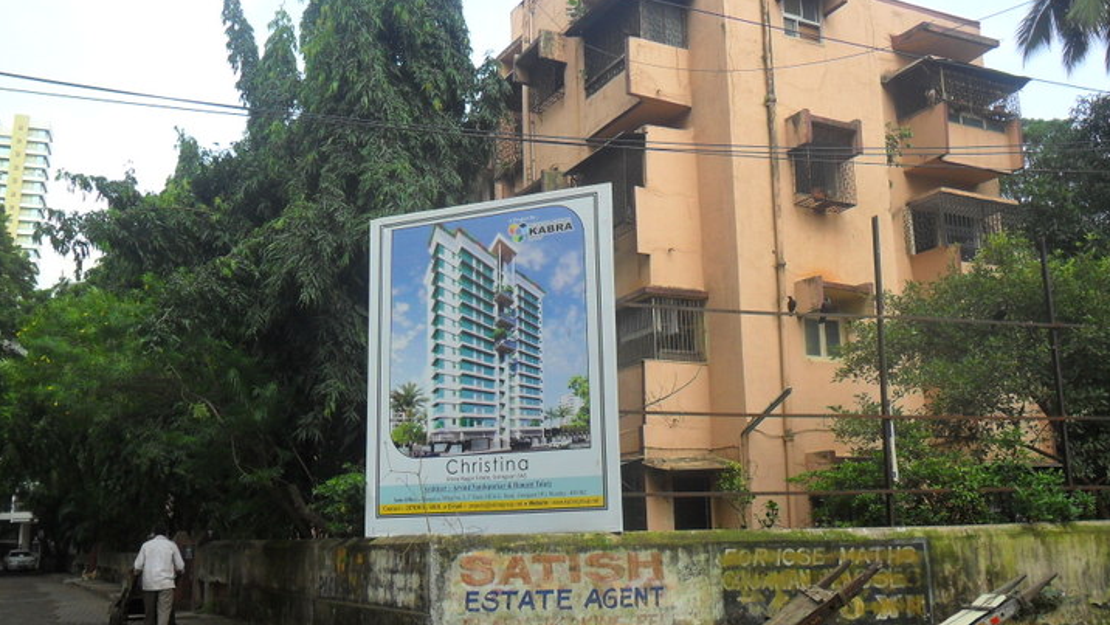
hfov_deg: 52.8
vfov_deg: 31.2
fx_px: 1119
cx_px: 577
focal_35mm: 38
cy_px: 299
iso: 100
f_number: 3.7
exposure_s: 1/350
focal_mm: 5.7
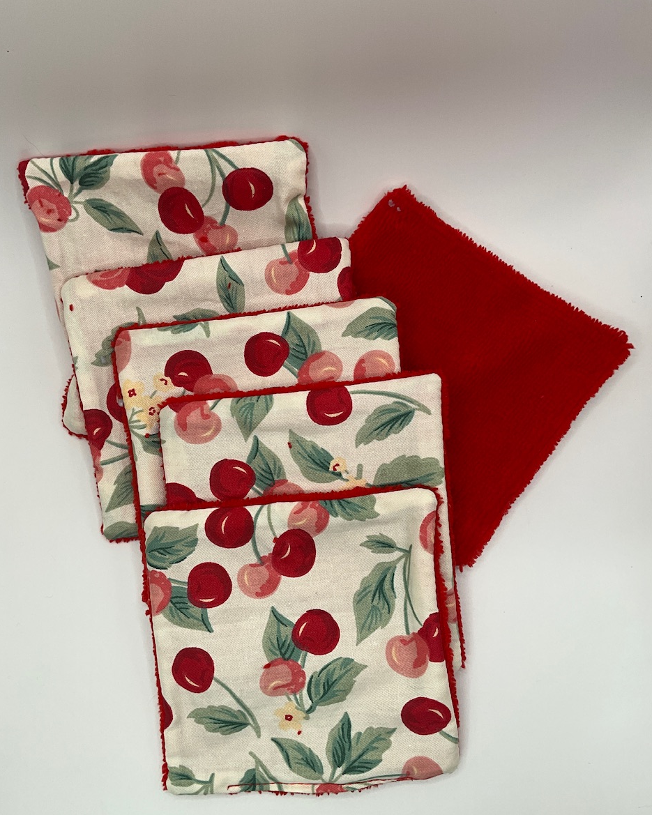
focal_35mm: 31
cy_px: 442
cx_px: 321
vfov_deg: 57.1
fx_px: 748
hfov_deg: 47.1
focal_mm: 3
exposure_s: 1/122
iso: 32
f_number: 1.8
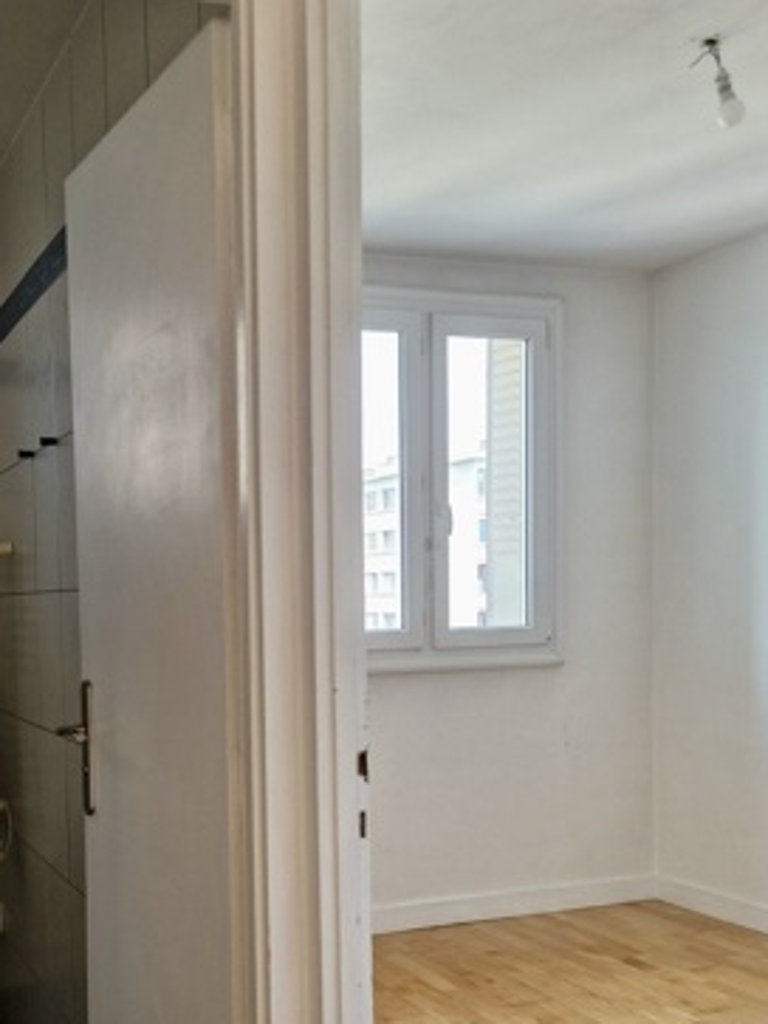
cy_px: 683
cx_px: 206
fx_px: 1125
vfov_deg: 48.2
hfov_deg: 36.9
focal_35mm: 38
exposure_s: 1/182
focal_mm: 5.54
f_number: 1.8
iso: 125
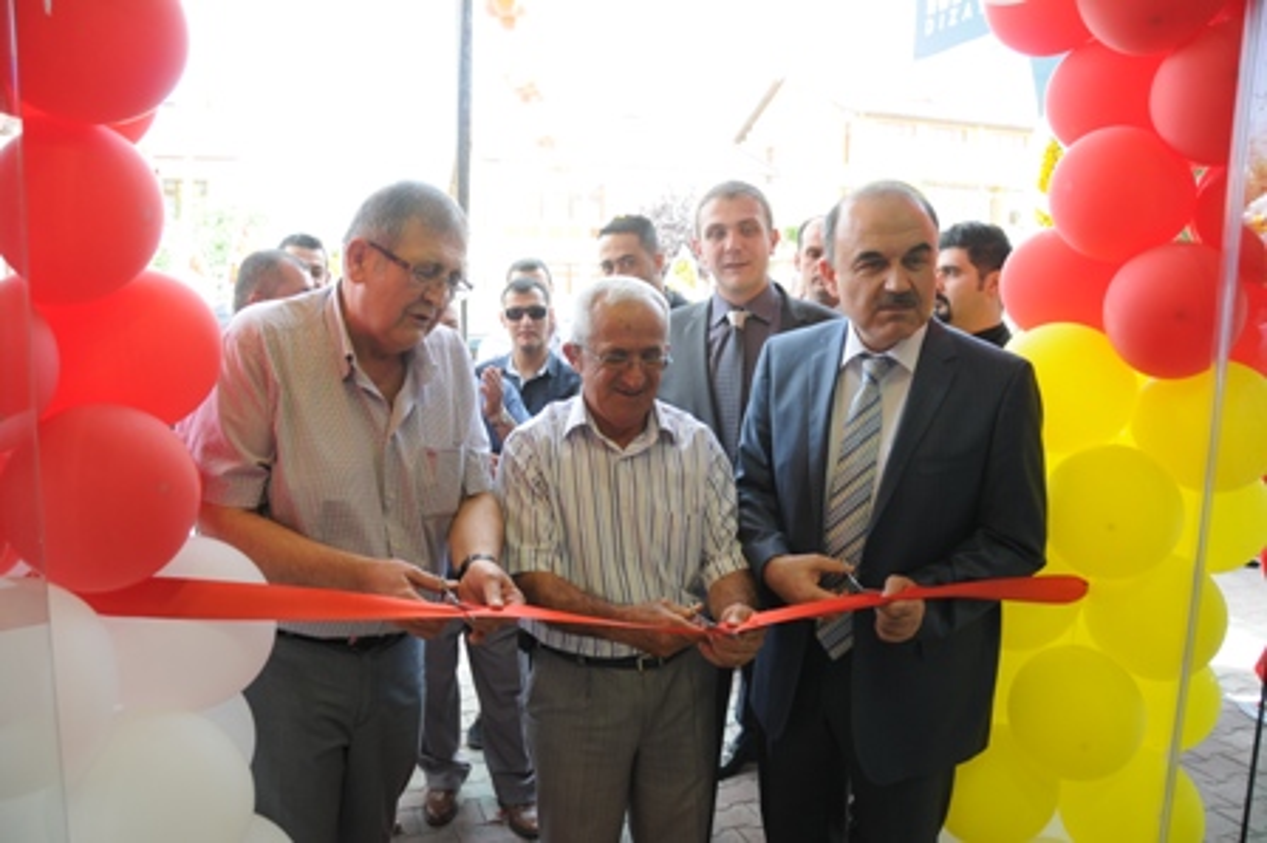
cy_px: 422
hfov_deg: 67.4
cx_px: 634
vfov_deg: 47.9
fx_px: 950
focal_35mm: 27
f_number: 4
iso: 200
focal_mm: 18
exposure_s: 1/60
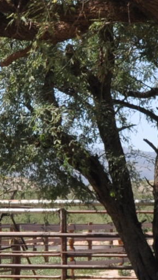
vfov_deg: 9.7
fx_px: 1639
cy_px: 272
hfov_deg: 5.5
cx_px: 212
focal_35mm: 220
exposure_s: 1/320
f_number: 9
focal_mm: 24
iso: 200
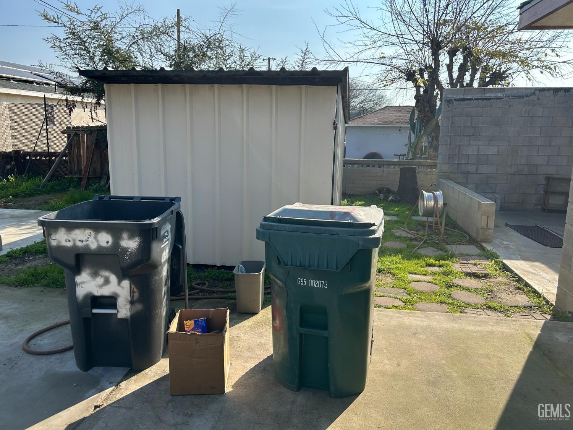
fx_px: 430
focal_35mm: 26
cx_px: 286
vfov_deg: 53.1
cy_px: 215
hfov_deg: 67.3
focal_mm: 5.7
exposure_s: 1/2252
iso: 50
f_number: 1.5
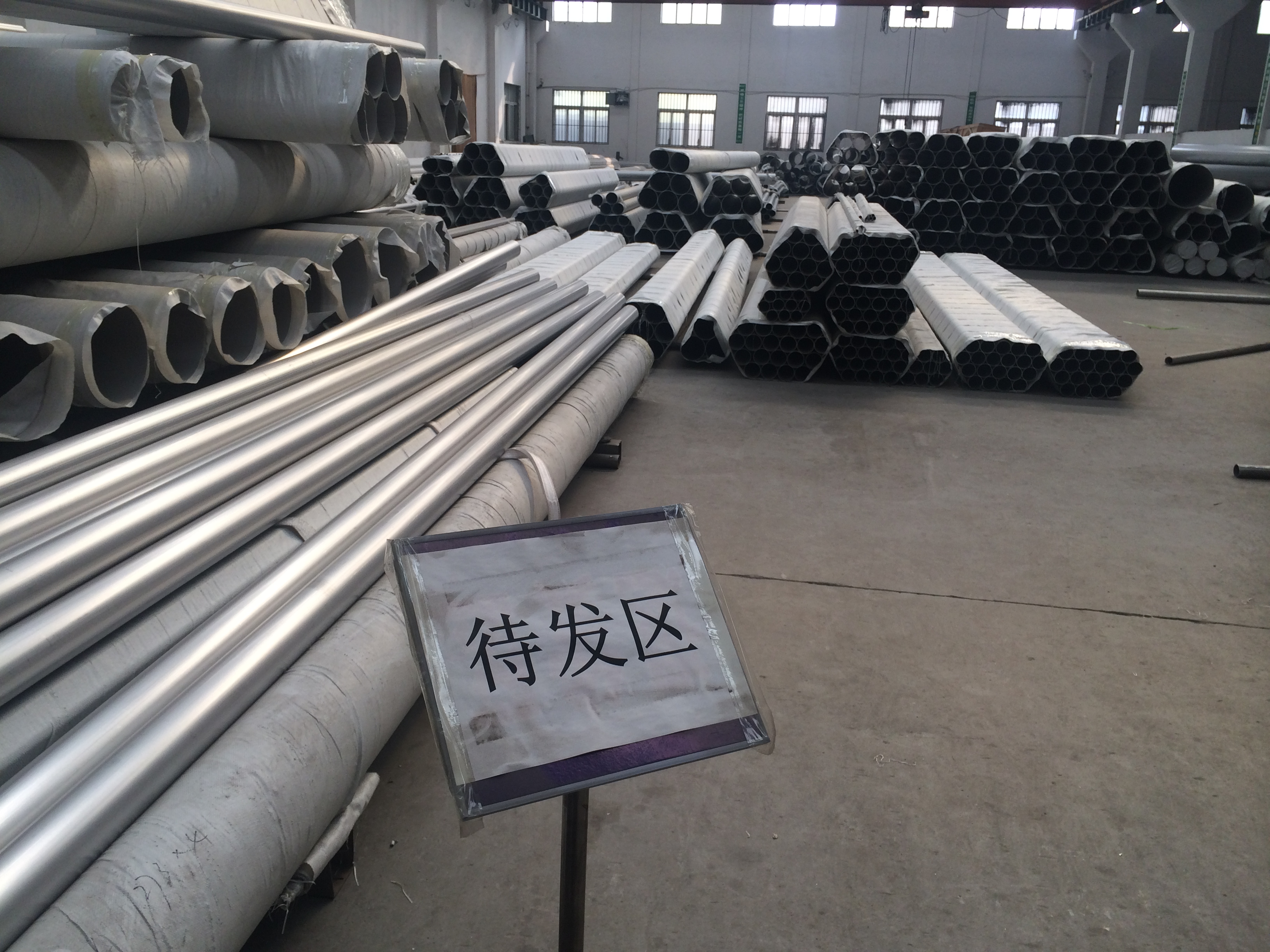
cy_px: 476
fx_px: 1101
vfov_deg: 46.8
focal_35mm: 30
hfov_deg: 60.0
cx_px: 635
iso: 32
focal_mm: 4.12
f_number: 2.2
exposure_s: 1/187
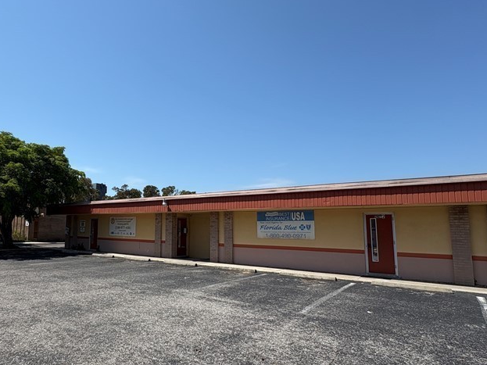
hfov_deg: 71.2
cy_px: 195
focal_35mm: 23
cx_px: 152
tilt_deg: +6.6
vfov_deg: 58.8
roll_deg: +0.4
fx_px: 324
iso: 40
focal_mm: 2.22
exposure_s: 1/2028
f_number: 2.2
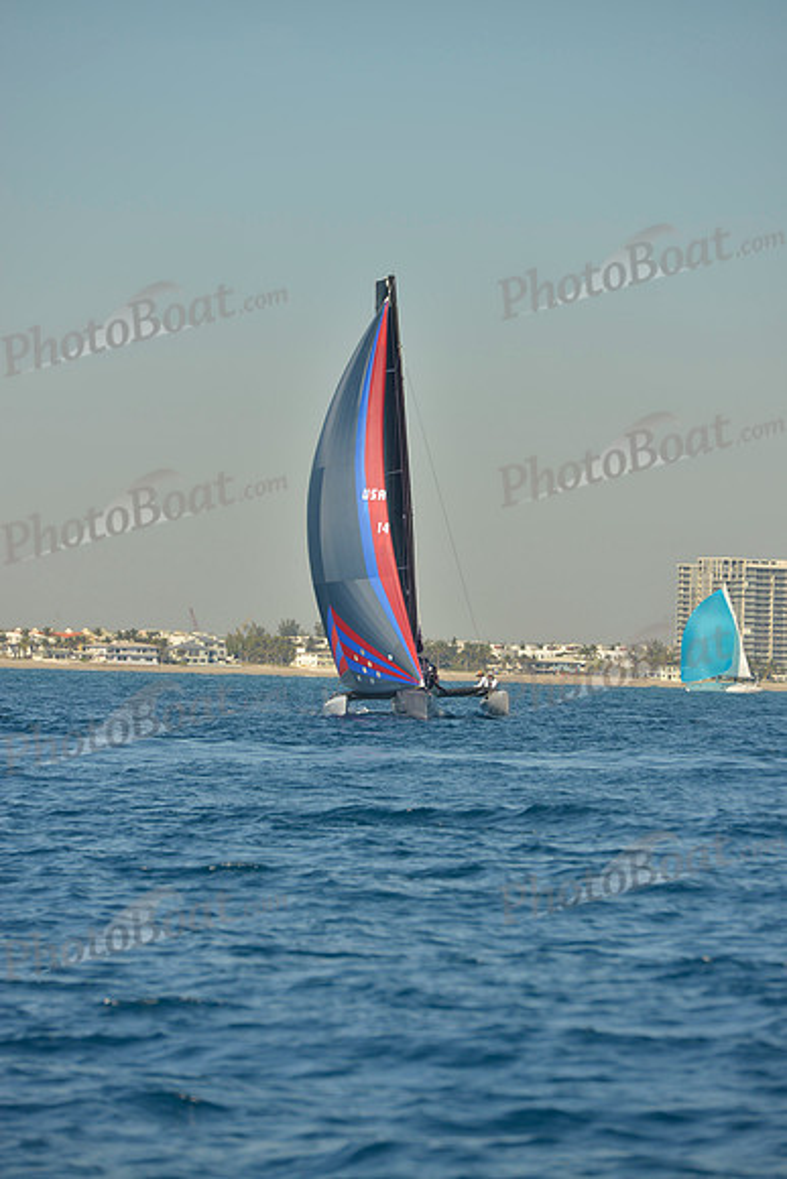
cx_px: 394
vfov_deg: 10.3
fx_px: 6554
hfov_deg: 6.9
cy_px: 590
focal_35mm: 200
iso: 200
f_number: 7.1
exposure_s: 1/640
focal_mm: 200
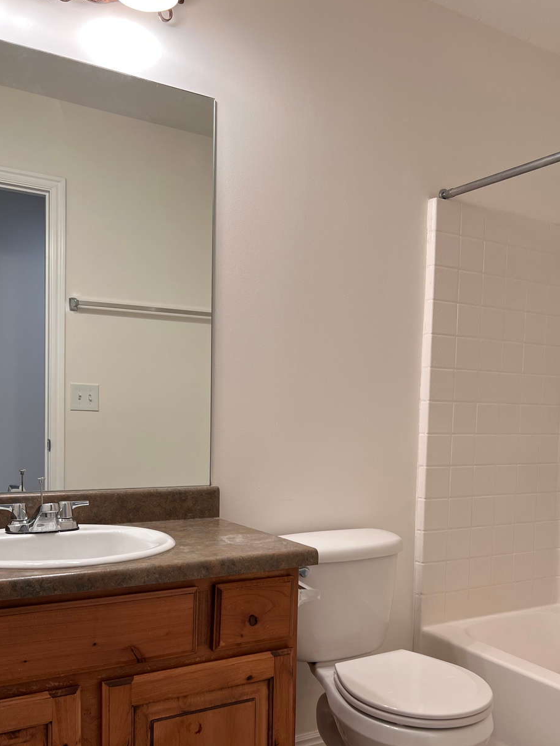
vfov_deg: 54.8
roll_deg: -1.8
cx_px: 314
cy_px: 462
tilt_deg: -3.5
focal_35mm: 33
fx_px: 712
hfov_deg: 42.9
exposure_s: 1/120
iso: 50
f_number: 1.5
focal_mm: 5.7
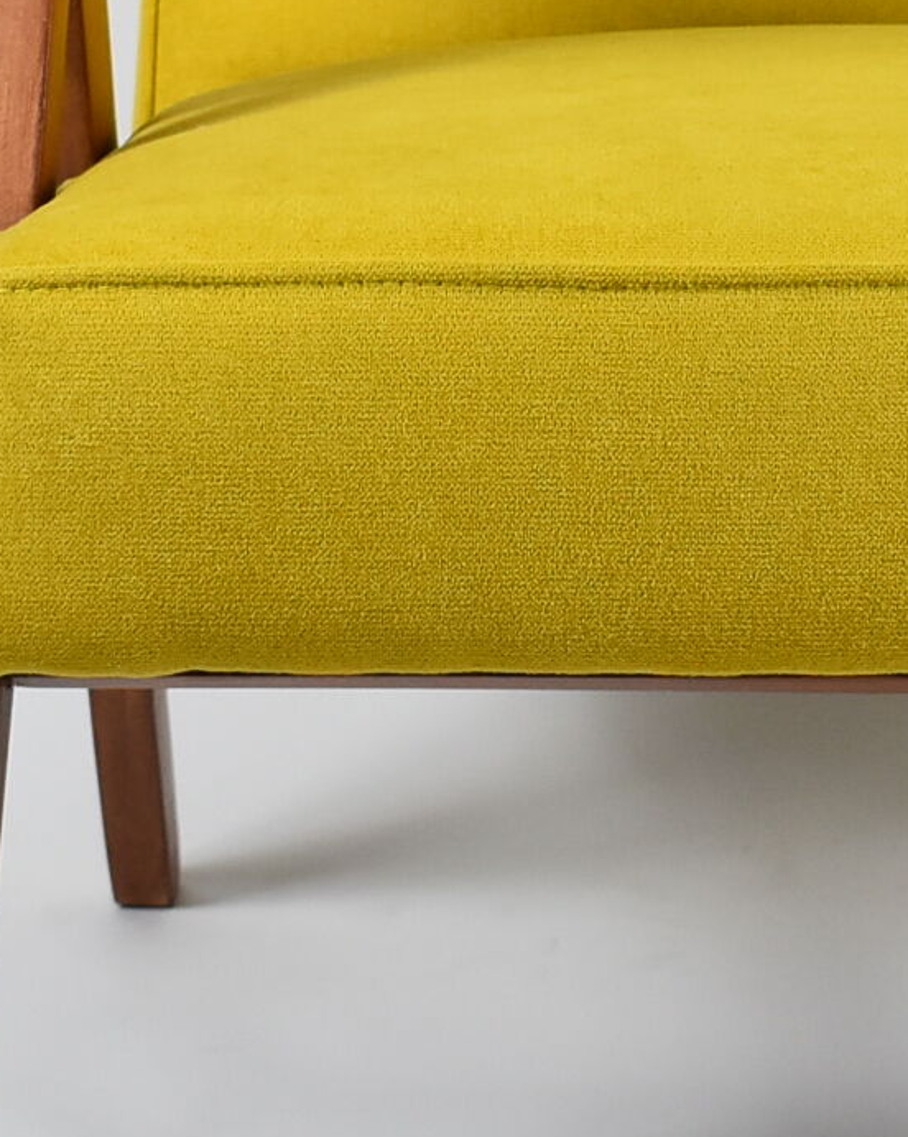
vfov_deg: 10.8
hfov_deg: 8.7
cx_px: 857
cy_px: 109
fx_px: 5952
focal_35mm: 177
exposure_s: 1/125
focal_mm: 29
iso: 800
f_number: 5.6
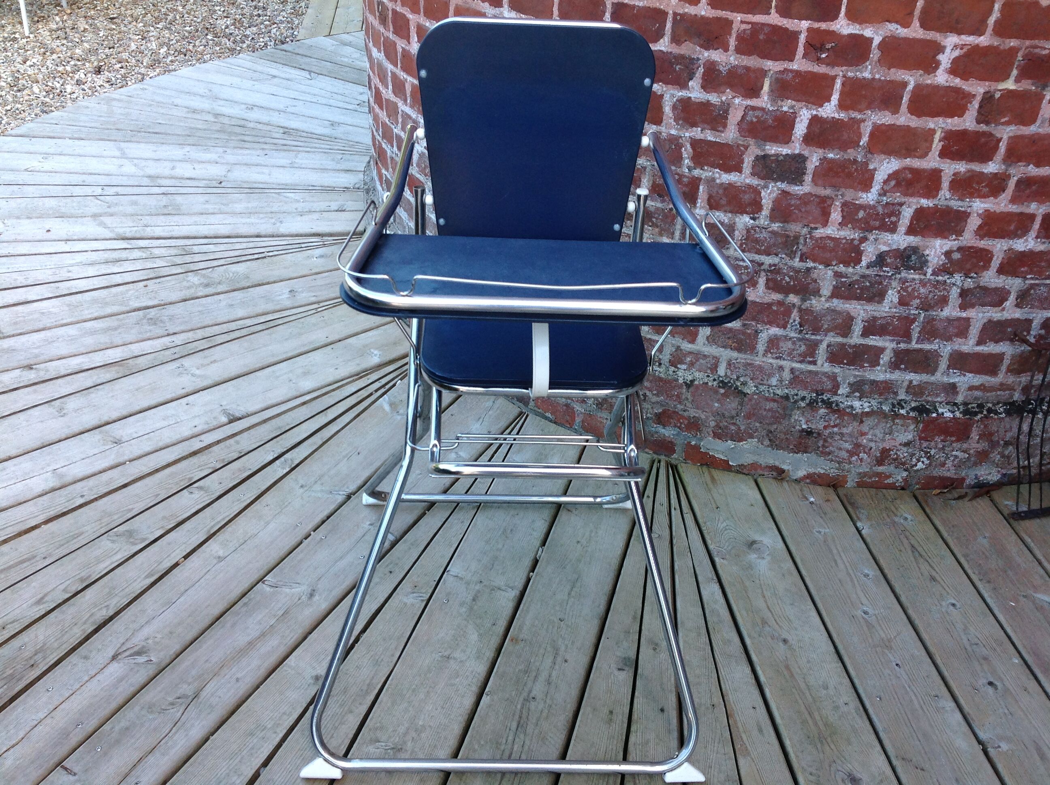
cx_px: 525
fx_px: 1060
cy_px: 392
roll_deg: -1.9
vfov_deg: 40.6
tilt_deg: -32.9
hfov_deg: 52.7
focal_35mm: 35
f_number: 2.4
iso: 50
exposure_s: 1/142
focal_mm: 4.28
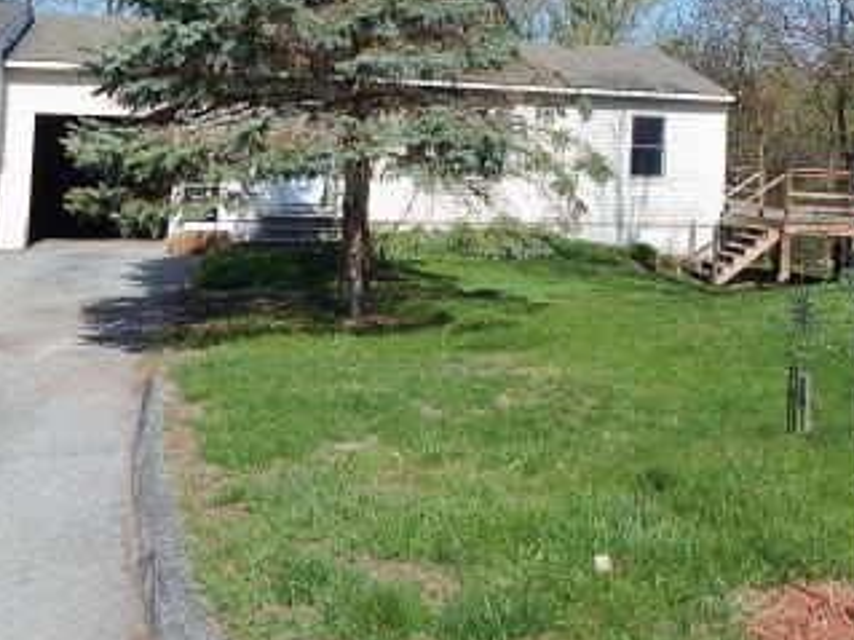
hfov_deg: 46.6
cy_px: 94
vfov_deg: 34.4
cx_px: 511
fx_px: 986
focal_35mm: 40
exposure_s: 1/400
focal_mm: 4
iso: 125
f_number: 6
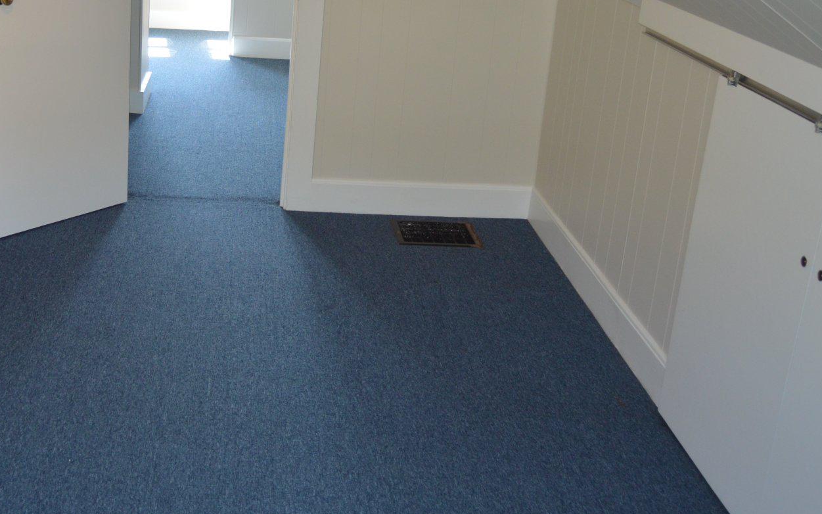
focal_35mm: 45
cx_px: 247
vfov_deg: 28.2
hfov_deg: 43.5
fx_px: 1008
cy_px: 132
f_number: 3.5
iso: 400
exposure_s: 1/60
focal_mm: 18
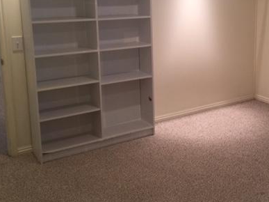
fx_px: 373
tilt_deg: -10.3
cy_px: 60
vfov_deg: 29.9
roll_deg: +1.5
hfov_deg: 38.8
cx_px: 197
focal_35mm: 48
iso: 40
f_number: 2.2
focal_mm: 4.15
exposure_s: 1/15
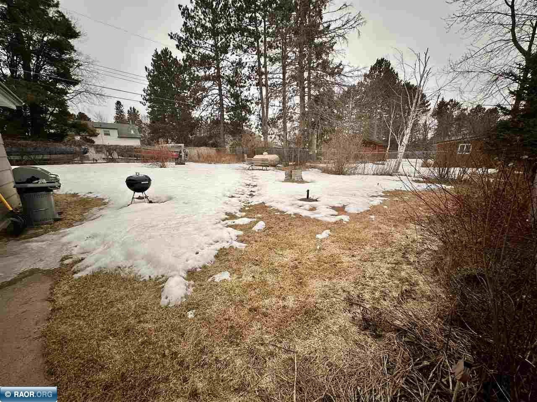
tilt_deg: -12.2
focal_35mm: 14
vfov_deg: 85.7
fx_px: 217
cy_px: 201
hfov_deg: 102.1
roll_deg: +0.0
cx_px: 268
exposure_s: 1/254
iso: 40
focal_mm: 2.22
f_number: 2.2
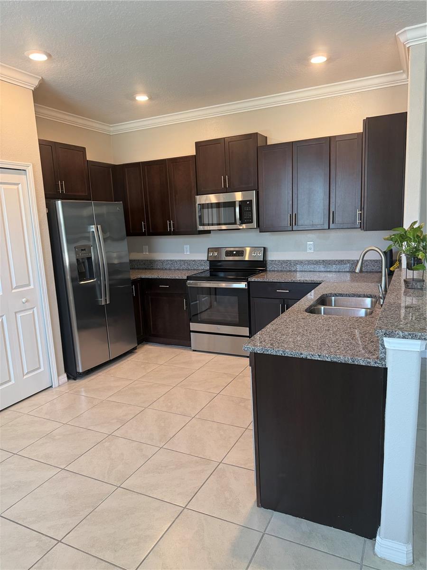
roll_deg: +2.5
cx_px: 214
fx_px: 395
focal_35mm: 24
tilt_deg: -10.1
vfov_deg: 71.6
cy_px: 285
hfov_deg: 56.8
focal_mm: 6.76
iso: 200
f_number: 1.78
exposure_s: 1/121
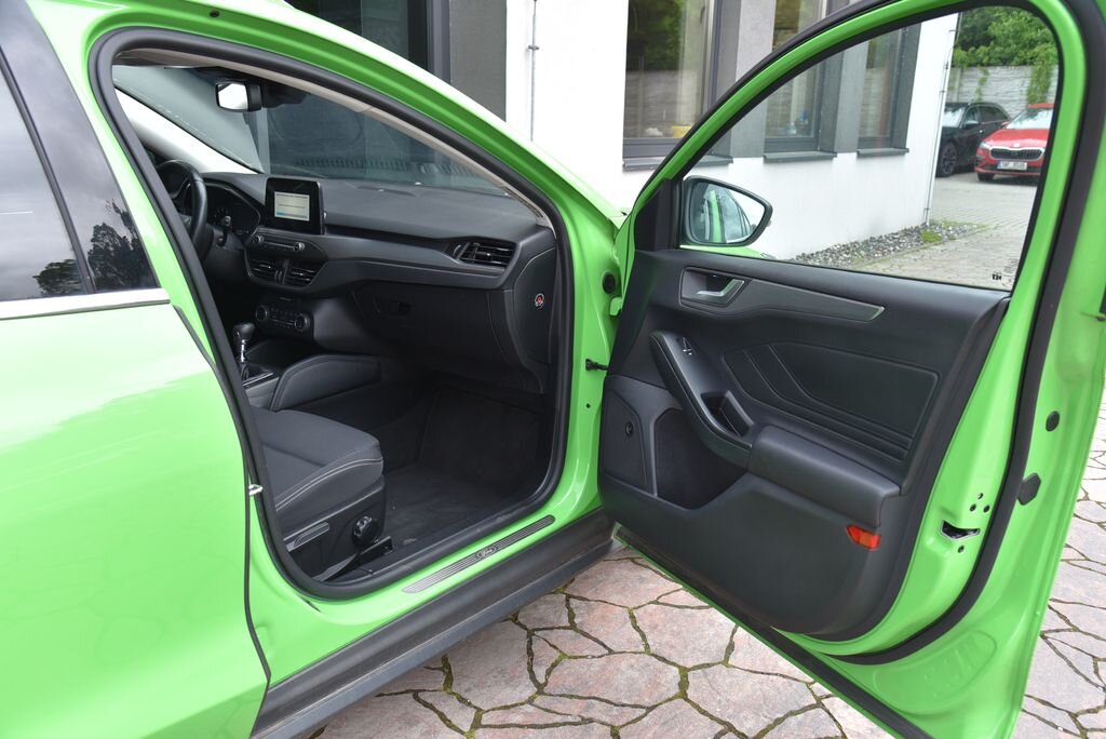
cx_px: 553
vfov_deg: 43.7
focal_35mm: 30
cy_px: 370
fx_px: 922
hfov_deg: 61.9
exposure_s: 1/125
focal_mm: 30
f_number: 5.6
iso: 500
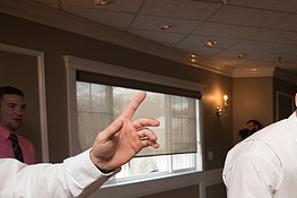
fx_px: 437
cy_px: 176
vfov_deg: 24.8
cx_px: 313
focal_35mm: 53
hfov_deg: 33.5
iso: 2000
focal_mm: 24
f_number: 4
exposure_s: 1/200
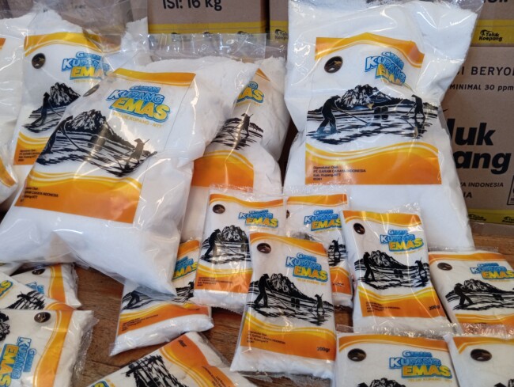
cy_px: 194
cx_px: 257
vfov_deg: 49.8
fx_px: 416
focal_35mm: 28
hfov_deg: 63.4
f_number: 1.8
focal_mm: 4.22
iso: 383
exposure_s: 1/33.3
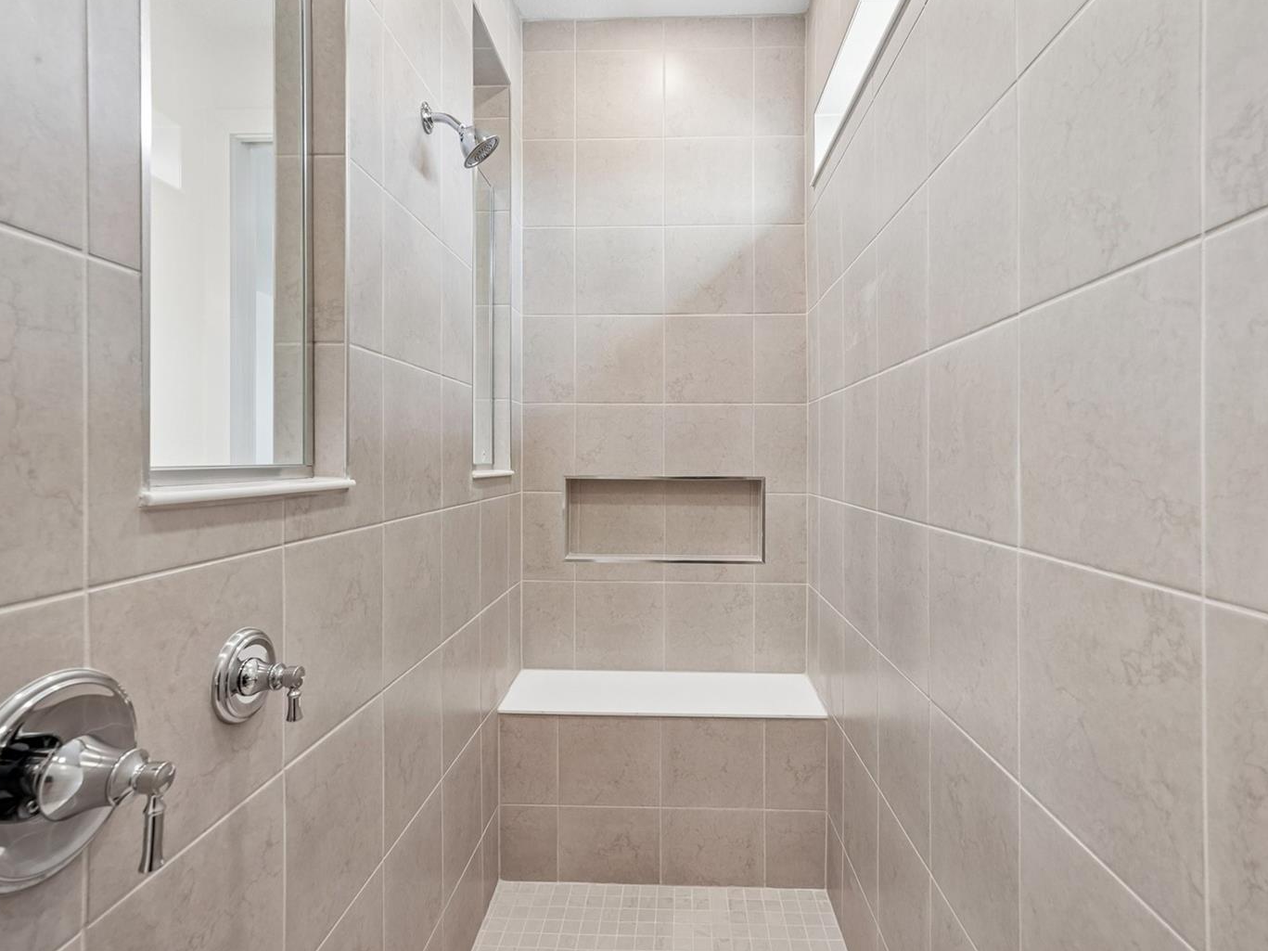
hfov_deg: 87.7
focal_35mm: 18
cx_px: 653
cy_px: 474
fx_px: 659
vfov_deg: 71.6
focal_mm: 16
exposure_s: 1/20
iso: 400
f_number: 8
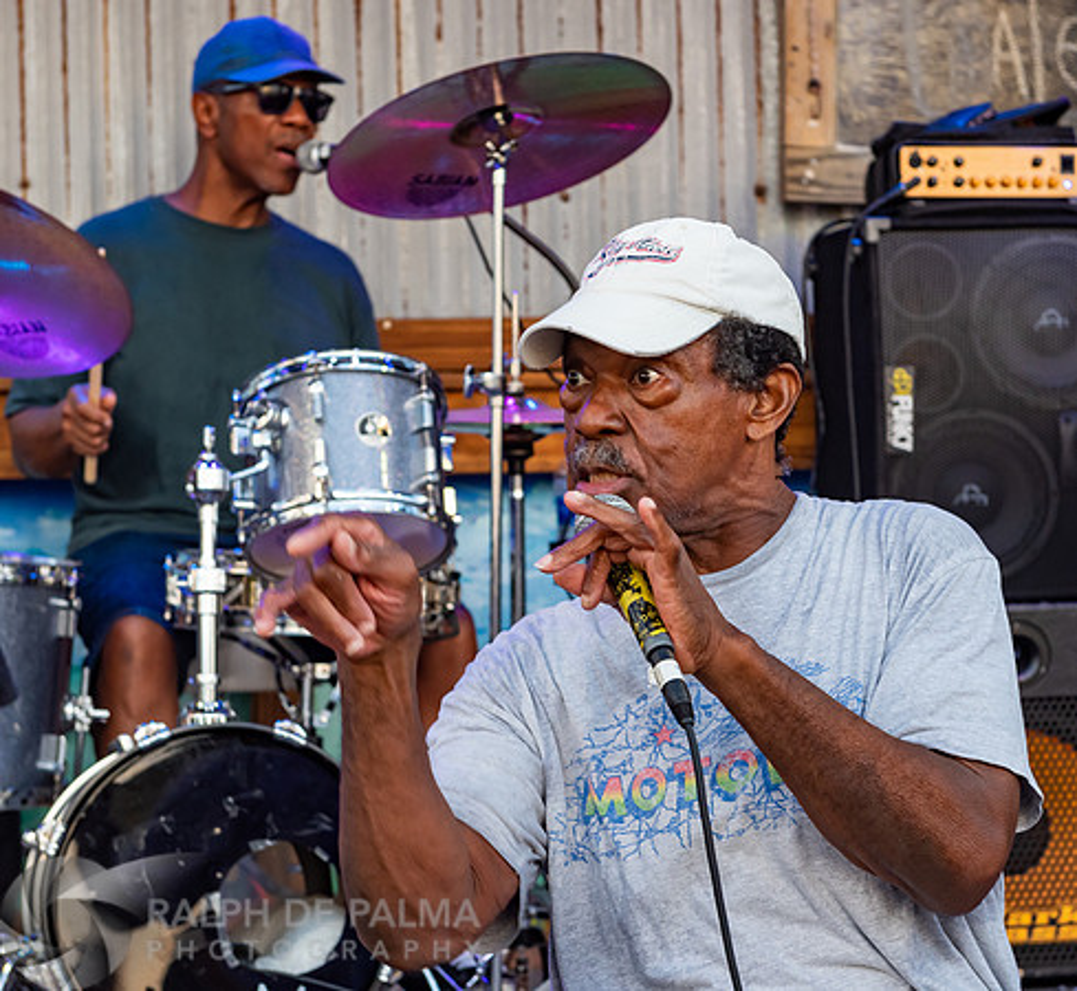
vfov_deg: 16.4
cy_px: 550
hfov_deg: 17.8
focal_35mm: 102
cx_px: 609
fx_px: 3434
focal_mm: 70
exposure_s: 1/160
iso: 800
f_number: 5.6
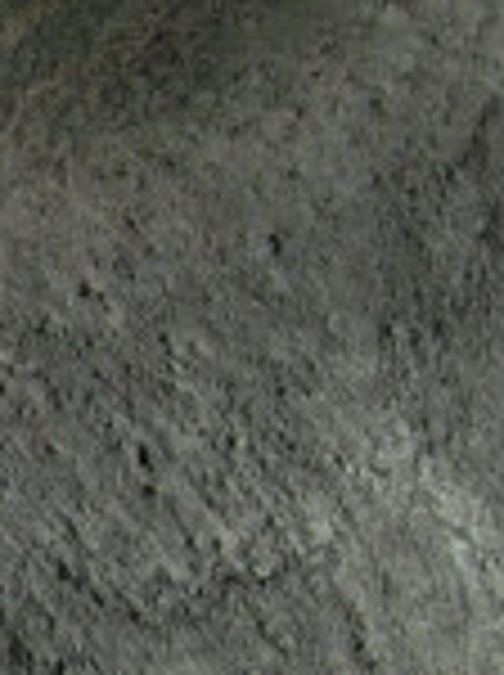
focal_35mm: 216
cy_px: 722
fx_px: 4205
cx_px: -1202
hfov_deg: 6.1
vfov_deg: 9.1
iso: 1600
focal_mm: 28
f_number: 5.6
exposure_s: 1/125
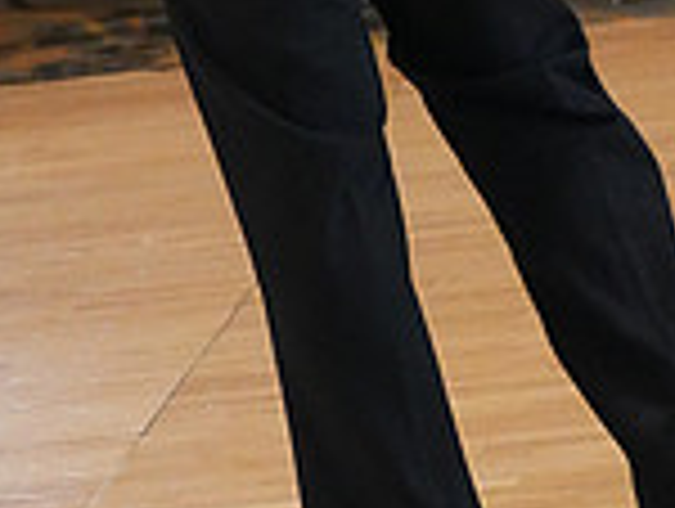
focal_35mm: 297
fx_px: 5801
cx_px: 578
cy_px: -369
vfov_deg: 5.0
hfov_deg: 6.6
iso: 12800
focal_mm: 80
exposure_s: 1/400
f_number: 5
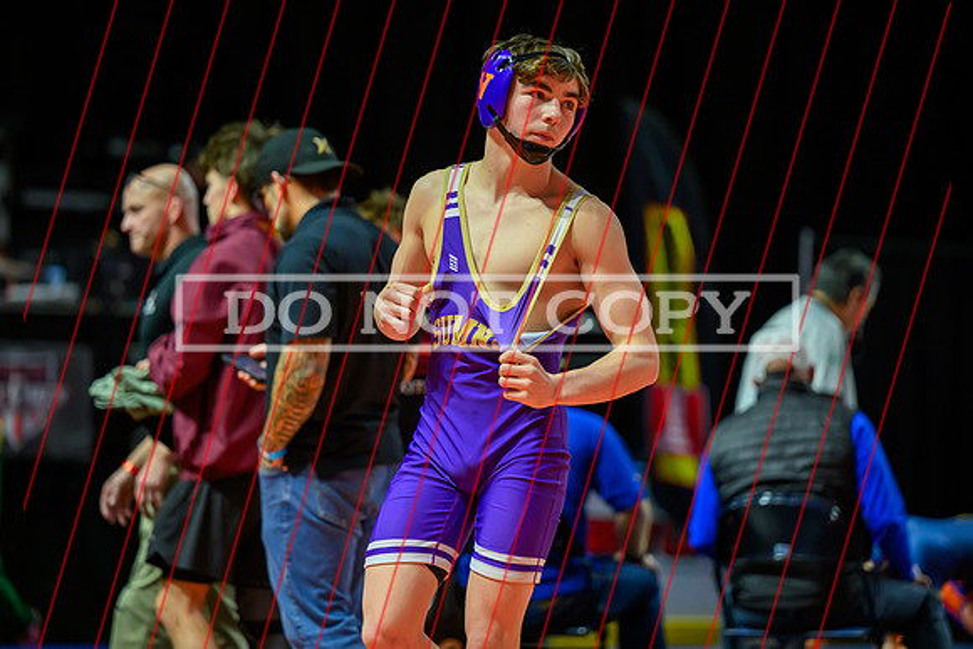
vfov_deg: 8.0
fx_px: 4637
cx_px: 495
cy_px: 268
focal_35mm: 172
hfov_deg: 12.0
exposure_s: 1/800
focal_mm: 145
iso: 3200
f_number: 2.8
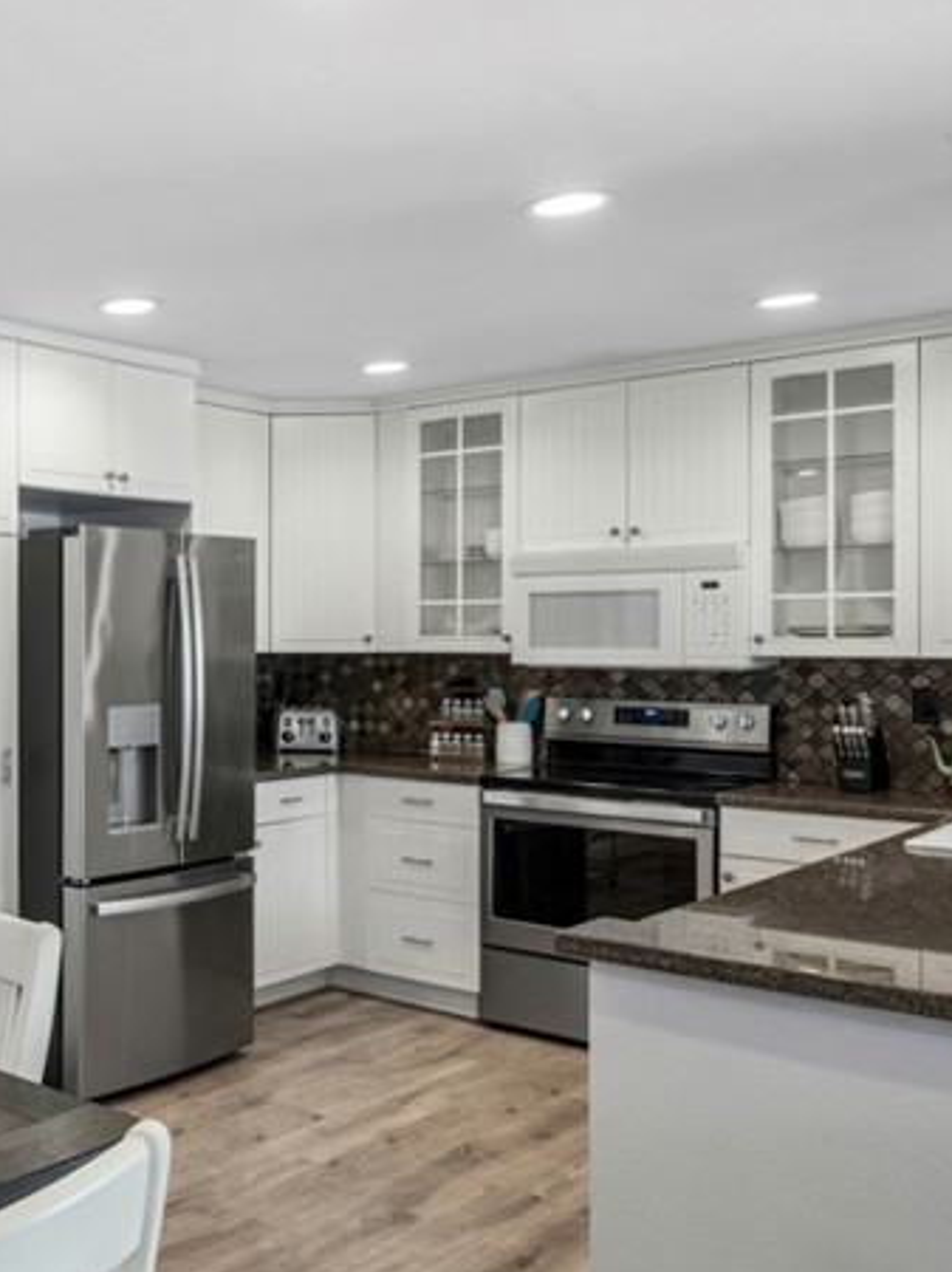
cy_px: 666
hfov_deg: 34.0
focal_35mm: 35
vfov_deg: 52.6
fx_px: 1285
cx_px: -150
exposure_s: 1/6
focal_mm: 16
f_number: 8
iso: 160
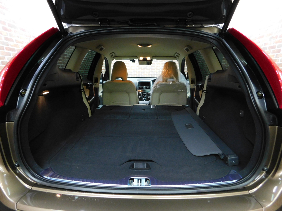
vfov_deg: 58.9
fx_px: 187
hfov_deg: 73.9
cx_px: 141
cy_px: 106
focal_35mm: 23
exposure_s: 1/20
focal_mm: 4
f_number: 3
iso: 400
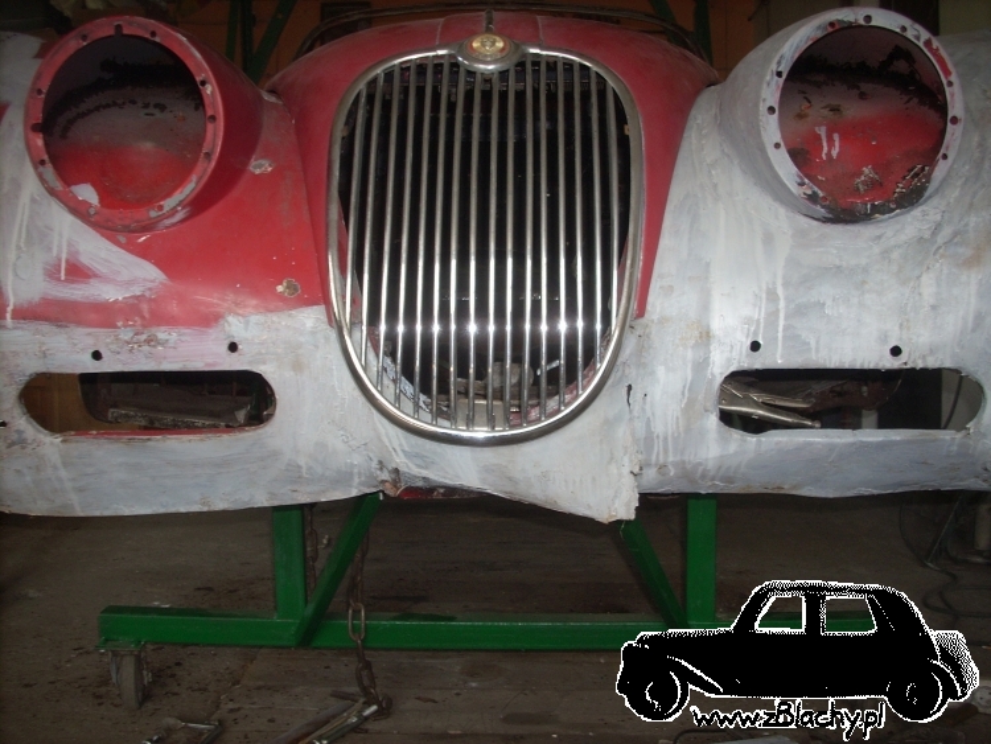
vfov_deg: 38.7
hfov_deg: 50.1
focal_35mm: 37
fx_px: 1060
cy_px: 372
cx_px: 496
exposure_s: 1/30
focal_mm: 6.2
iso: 64
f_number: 2.8
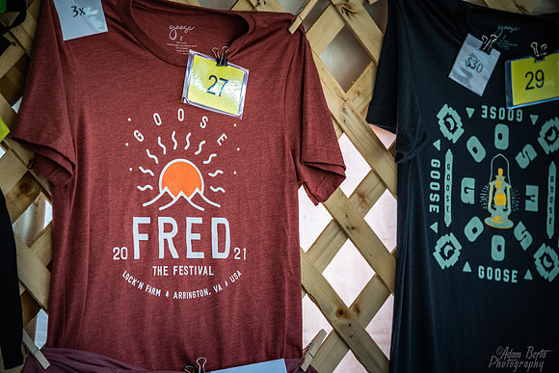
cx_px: 280
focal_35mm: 200
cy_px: 186
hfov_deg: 10.3
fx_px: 3106
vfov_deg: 6.9
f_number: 5.6
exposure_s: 1/400
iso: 3200
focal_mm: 200
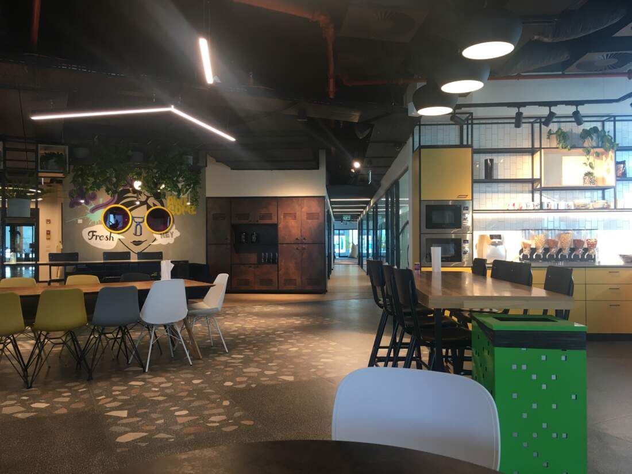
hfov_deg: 61.7
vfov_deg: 48.2
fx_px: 529
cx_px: 316
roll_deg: +0.4
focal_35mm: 29
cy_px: 237
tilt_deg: +0.2
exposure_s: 1/33
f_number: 2.2
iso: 32
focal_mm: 4.15
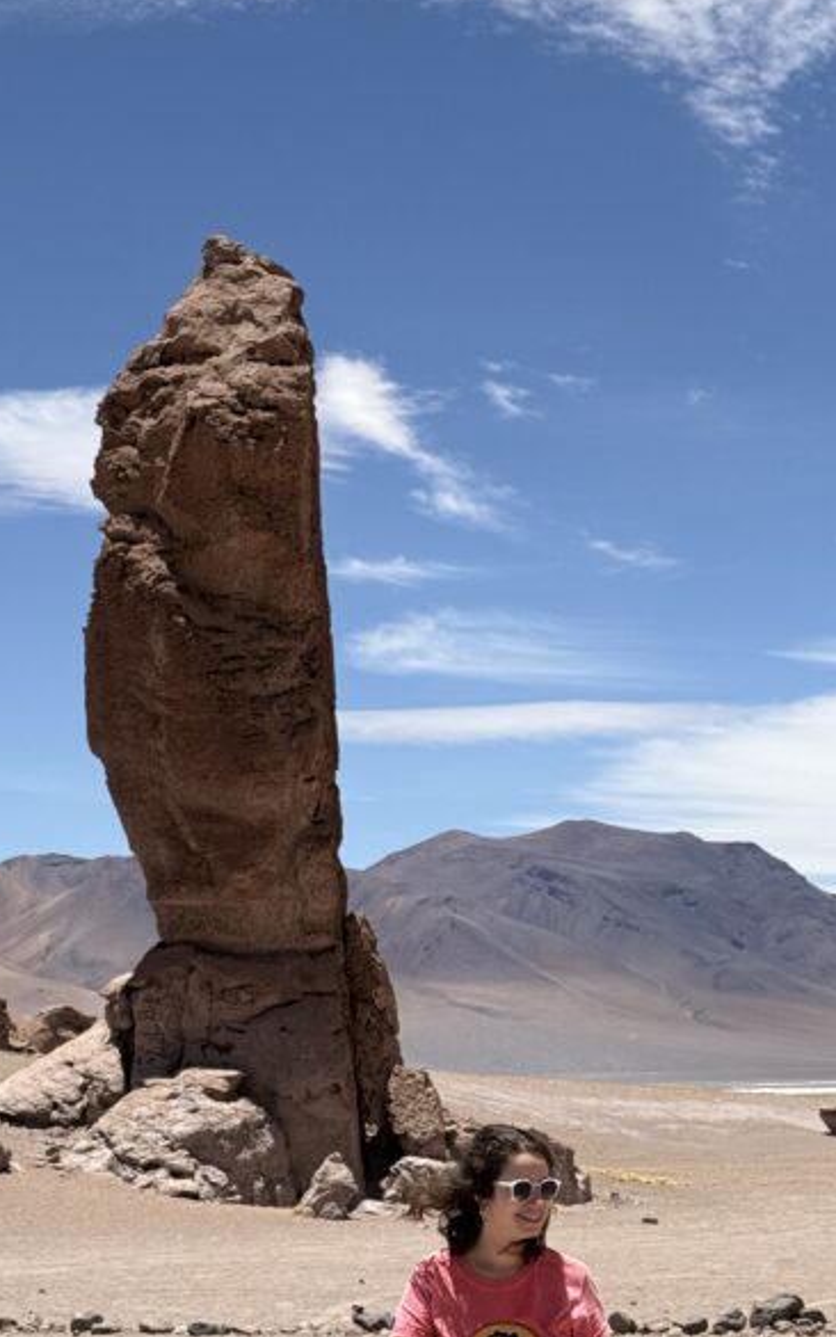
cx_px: 329
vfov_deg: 23.3
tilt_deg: +5.1
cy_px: 788
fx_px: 3242
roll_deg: +1.1
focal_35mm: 89
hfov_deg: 14.7
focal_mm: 6.76
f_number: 1.78
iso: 64
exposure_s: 1/7143
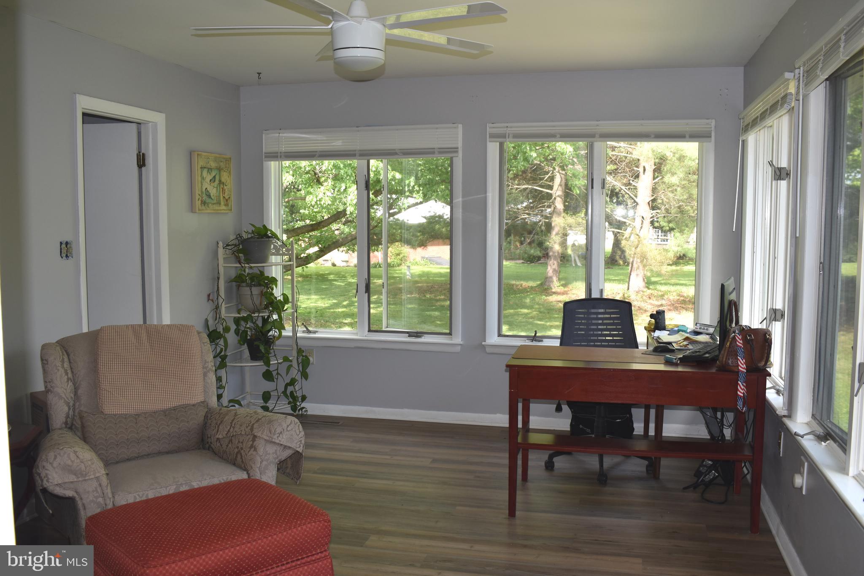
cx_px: 432
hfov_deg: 57.2
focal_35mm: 33
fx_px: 792
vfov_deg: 40.0
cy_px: 288
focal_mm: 22
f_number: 5.6
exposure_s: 1/125
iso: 250
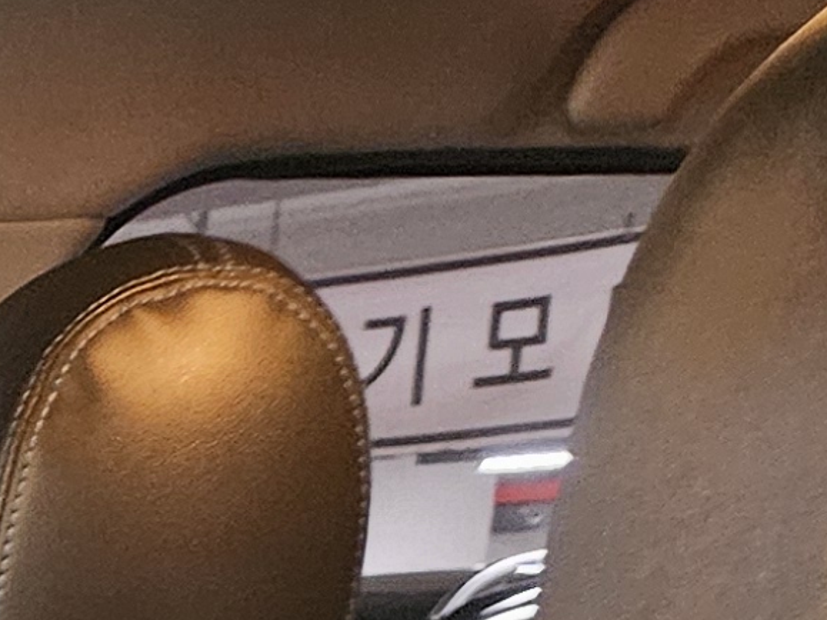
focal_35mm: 159
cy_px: 1864
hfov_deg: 9.7
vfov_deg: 8.0
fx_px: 3798
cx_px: -1615
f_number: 1.8
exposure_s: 1/24
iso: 800
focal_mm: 5.4
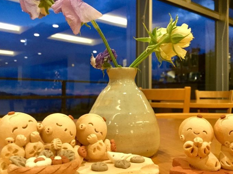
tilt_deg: +0.1
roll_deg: -0.2
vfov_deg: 38.6
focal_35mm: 37
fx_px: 249
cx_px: 123
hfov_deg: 50.1
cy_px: 90
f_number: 2.4
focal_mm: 3.3
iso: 160
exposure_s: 1/30
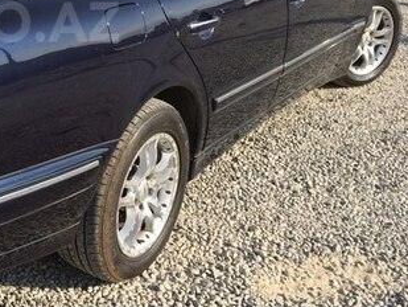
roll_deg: -2.9
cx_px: -16
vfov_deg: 23.0
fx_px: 731
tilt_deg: -16.3
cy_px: 22
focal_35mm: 62
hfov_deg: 28.9
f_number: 2.2
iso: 32
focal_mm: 4.15
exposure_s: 1/1466
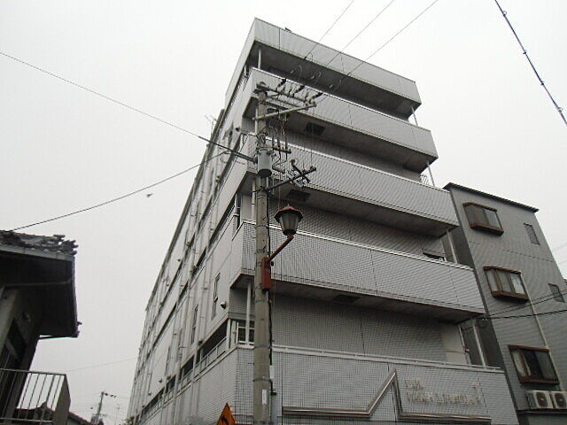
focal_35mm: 24
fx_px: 393
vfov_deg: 56.8
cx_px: 284
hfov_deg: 71.6
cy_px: 212
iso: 100
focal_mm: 4.24
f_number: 3
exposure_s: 1/80
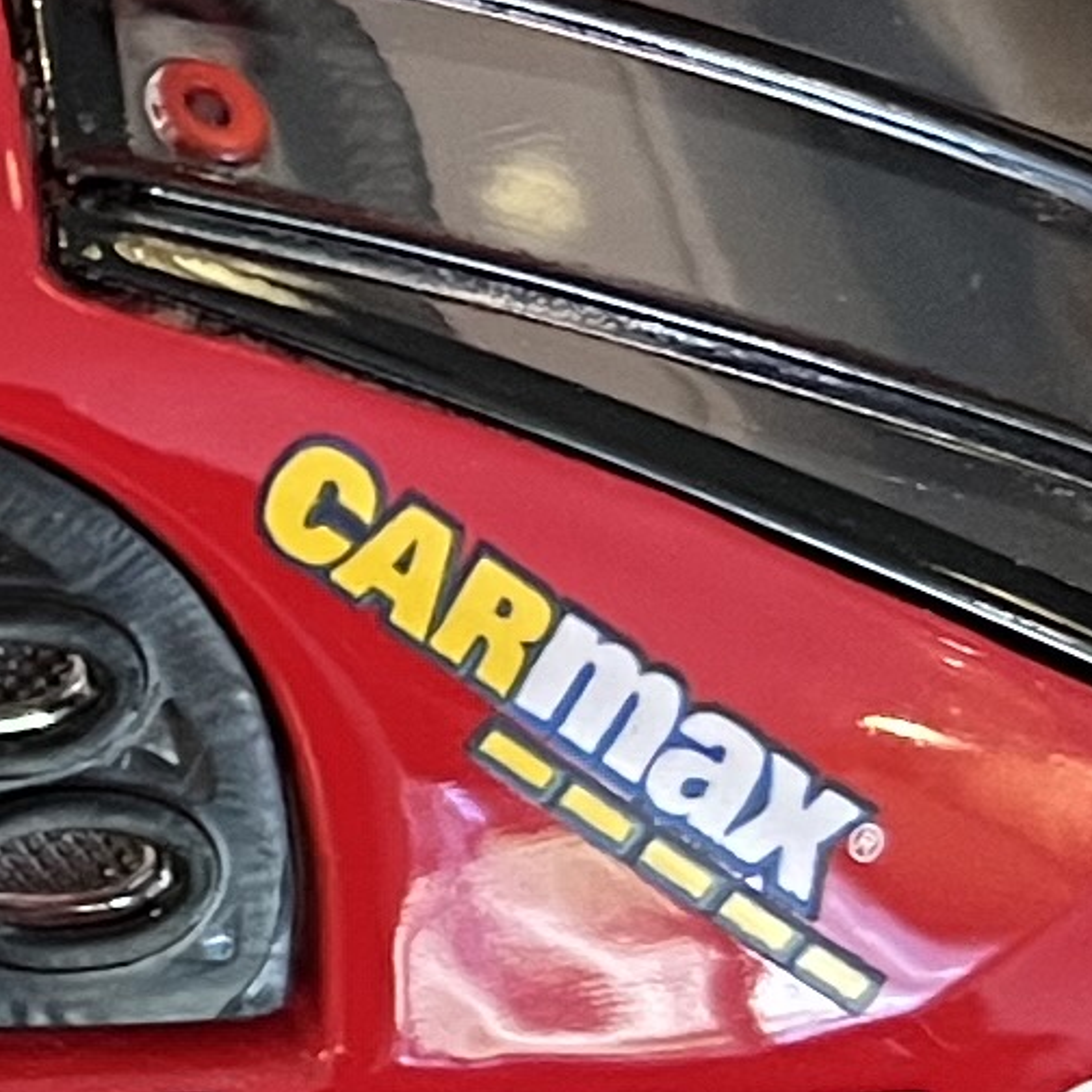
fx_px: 6567
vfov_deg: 9.5
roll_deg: -0.4
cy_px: 214
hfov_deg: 8.6
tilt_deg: -43.3
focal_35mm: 184
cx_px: -1601
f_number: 1.5
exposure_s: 1/60
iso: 200
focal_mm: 5.7
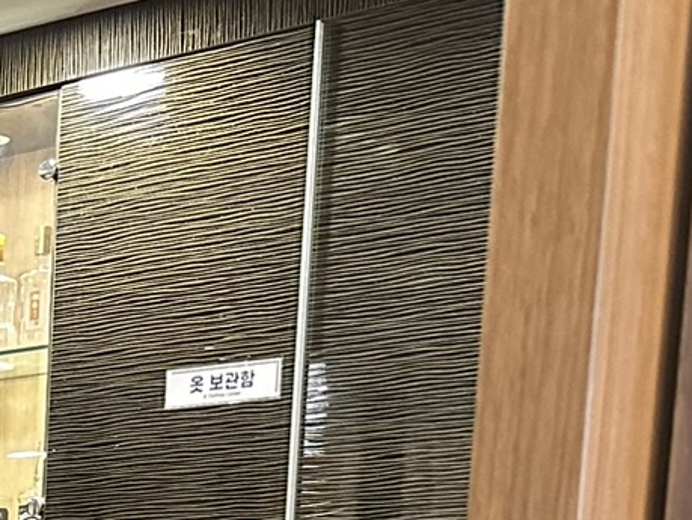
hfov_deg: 15.4
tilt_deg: -10.4
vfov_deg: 12.2
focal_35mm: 107
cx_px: -602
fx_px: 2141
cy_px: 1066
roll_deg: +1.1
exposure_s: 1/60
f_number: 1.78
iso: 640
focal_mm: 6.86
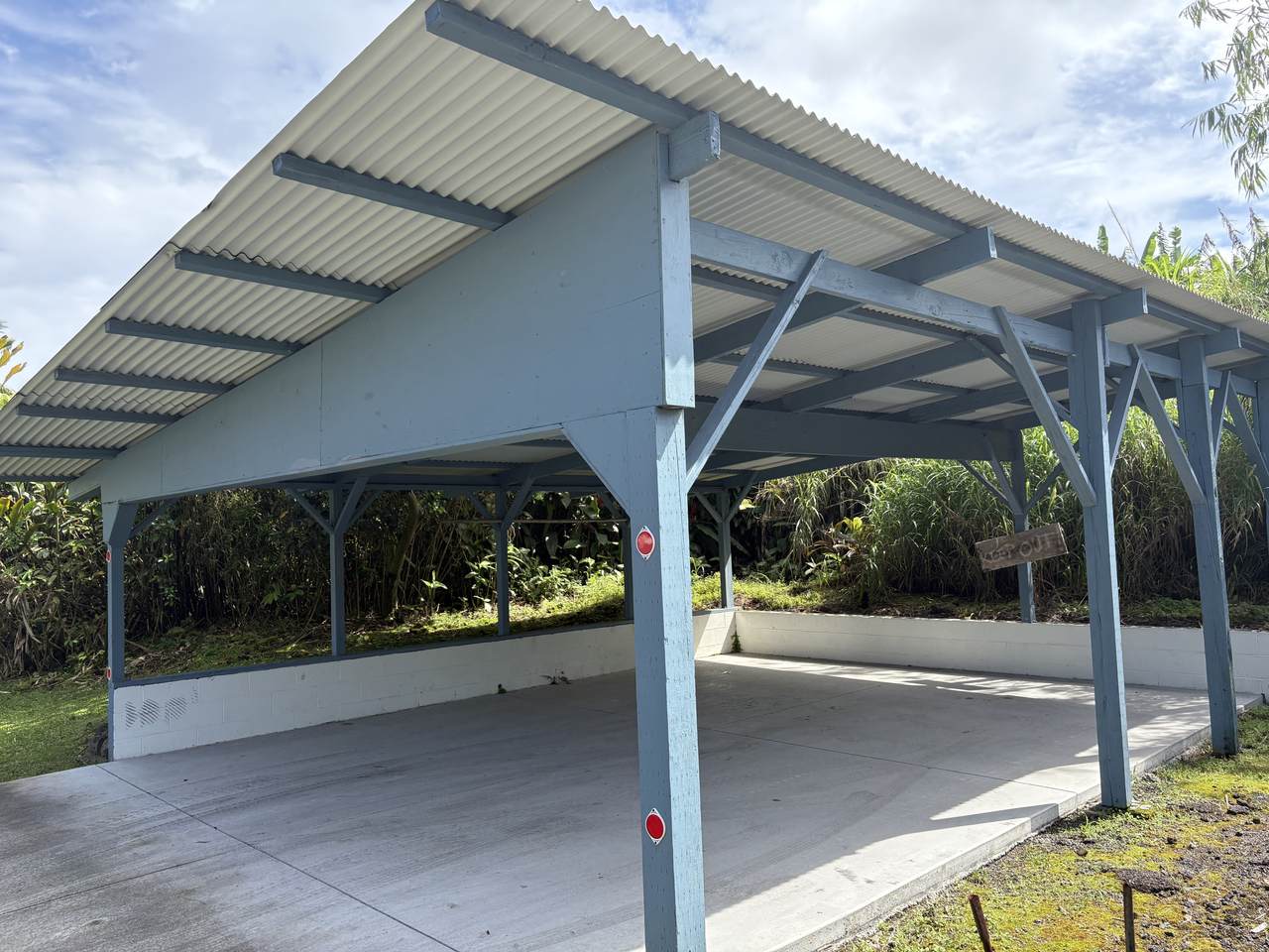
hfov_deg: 67.3
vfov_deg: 53.1
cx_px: 634
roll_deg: +2.7
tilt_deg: +3.1
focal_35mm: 26
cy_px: 476
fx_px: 953
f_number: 1.6
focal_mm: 5.96
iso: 64
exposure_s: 1/1451
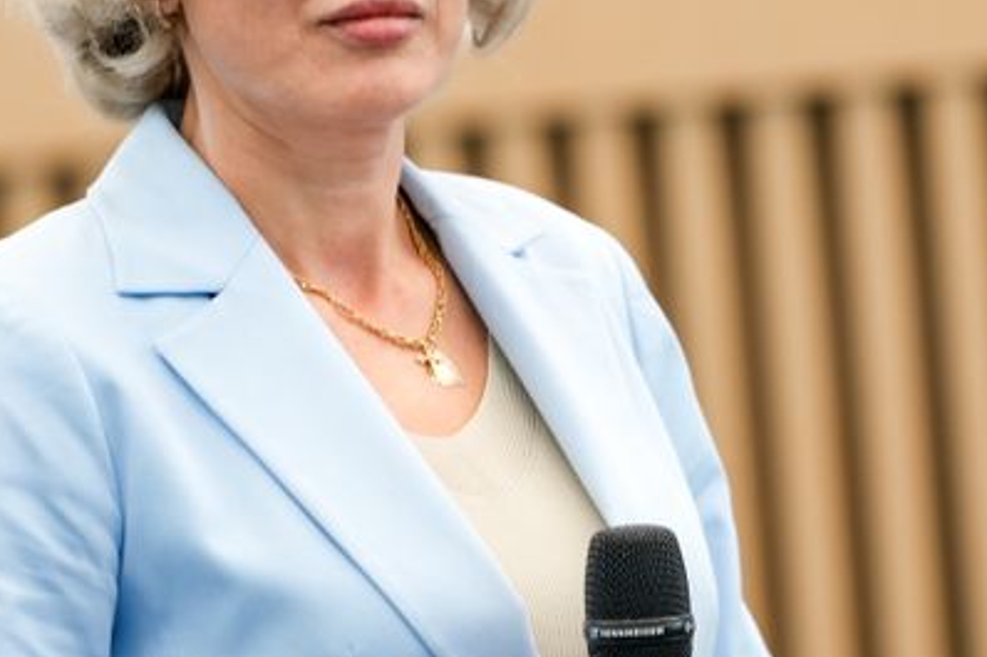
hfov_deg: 4.4
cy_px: 82
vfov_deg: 2.9
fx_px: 12852
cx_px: 495
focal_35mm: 469
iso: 400
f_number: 3.2
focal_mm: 178
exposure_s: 1/80
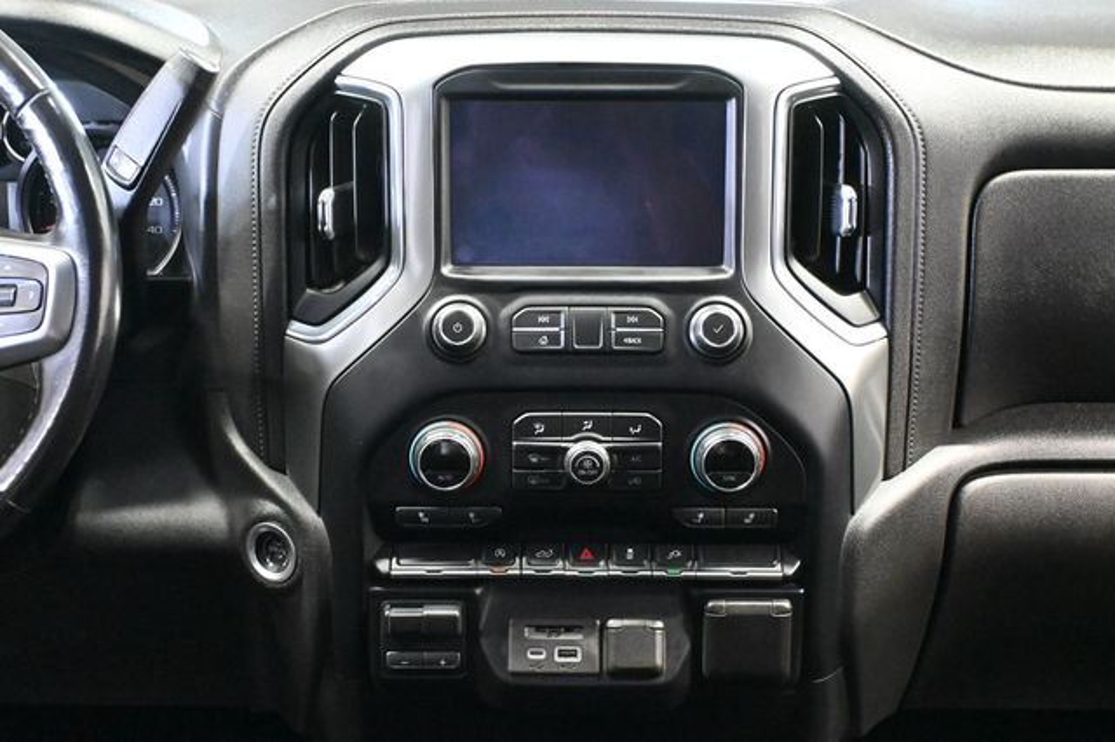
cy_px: 371
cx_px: 558
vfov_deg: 24.4
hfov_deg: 36.0
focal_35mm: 56
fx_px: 1718
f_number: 5.3
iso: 12800
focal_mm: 37
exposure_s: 1/10
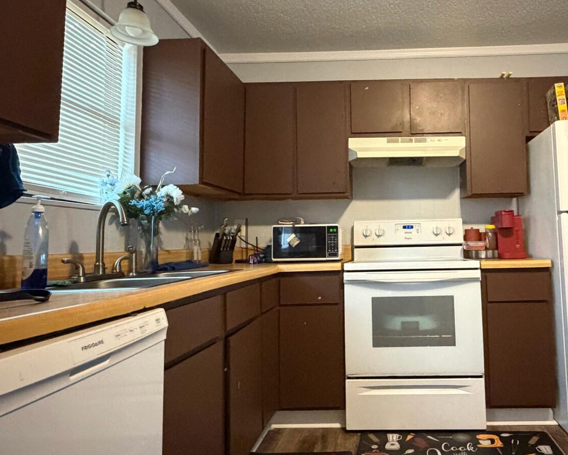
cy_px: 211
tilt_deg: +6.0
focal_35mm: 25
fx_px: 420
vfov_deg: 56.8
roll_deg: +1.5
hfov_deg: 66.1
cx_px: 384
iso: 1000
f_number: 2.2
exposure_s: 1/40
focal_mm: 2.22
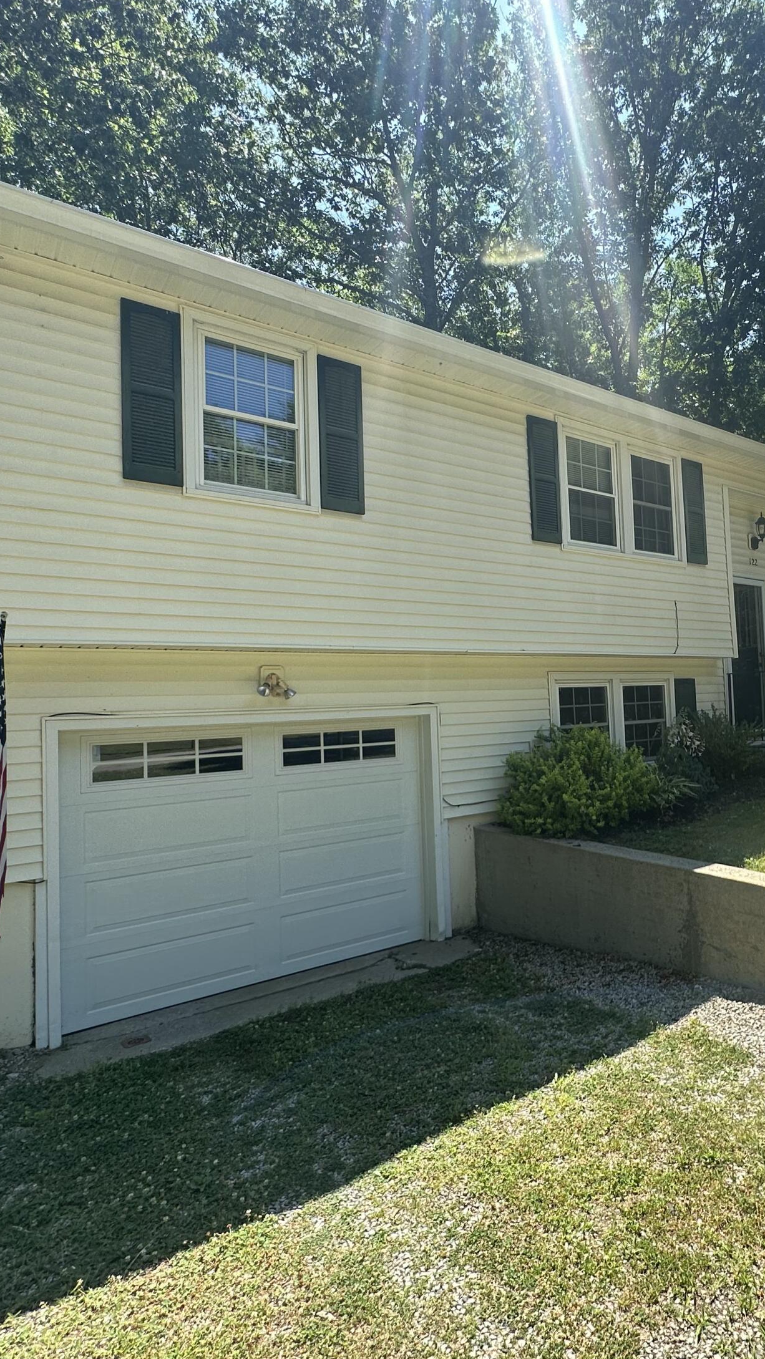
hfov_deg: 51.8
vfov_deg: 83.8
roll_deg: +2.8
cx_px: 551
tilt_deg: +2.9
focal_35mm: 21
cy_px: 667
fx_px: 757
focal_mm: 2.22
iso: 40
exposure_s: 1/419
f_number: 2.2
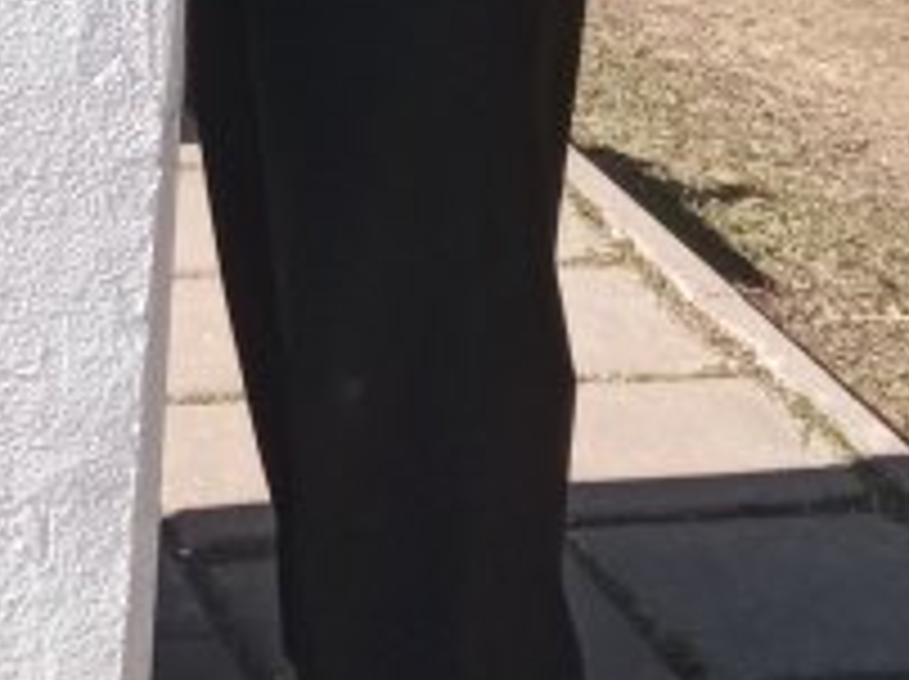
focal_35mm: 137
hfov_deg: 14.4
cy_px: -928
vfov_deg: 9.6
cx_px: 486
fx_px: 3593
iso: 112
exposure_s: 1/488
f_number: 2.2
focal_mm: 3.79
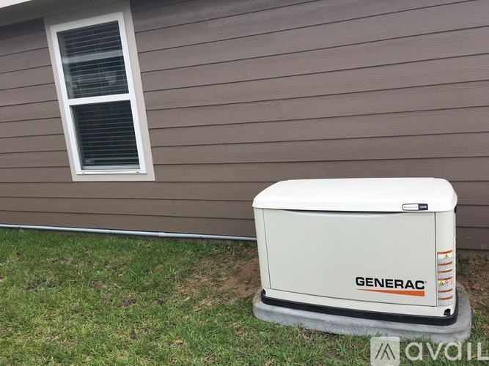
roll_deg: +5.3
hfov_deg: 61.7
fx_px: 410
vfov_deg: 48.2
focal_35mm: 29
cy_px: 183
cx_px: 244
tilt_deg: -9.4
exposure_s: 1/398
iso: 25
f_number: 2.2
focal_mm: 4.15
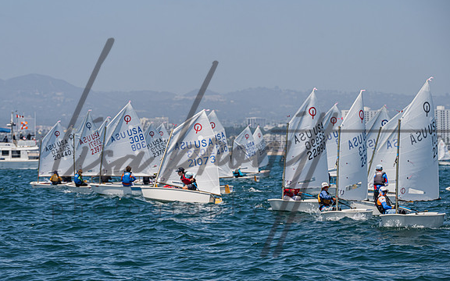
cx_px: 184
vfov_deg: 7.0
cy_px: 150
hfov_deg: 11.2
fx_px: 2293
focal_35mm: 187
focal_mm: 140
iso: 250
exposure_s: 1/1000
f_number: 7.1
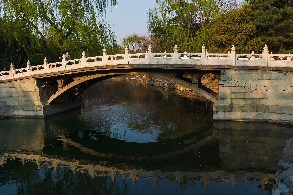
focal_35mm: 27
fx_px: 220
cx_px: 146
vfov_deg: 47.9
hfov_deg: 67.4
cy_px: 98
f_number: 11
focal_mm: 18
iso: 200
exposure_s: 1/125
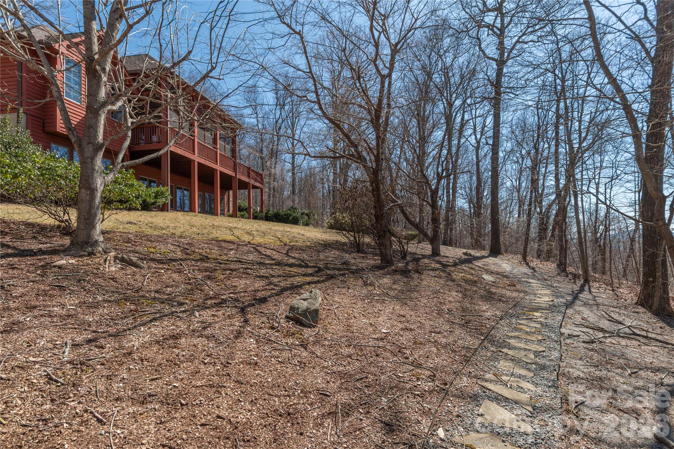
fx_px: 318
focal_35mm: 17
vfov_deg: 70.5
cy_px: 224
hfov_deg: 93.3
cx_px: 337
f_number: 7.1
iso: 320
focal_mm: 17
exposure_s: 1/640
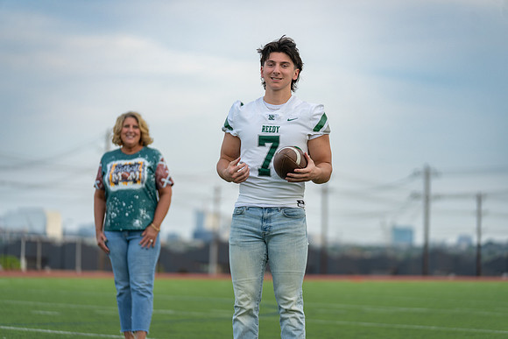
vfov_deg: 10.8
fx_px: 1792
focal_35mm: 127
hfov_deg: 16.1
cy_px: 170
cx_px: 254
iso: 100
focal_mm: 127
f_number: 2.8
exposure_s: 1/500
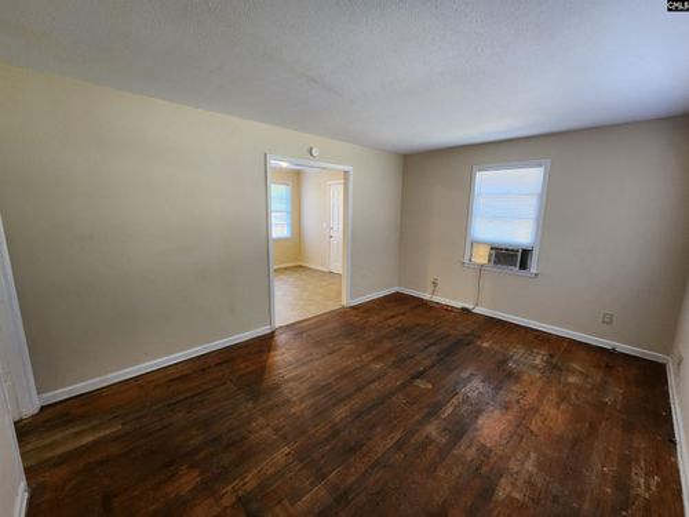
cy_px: 258
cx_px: 344
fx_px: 259
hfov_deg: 106.2
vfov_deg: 89.9
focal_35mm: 13
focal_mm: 2.2
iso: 320
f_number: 2.2
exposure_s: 1/30
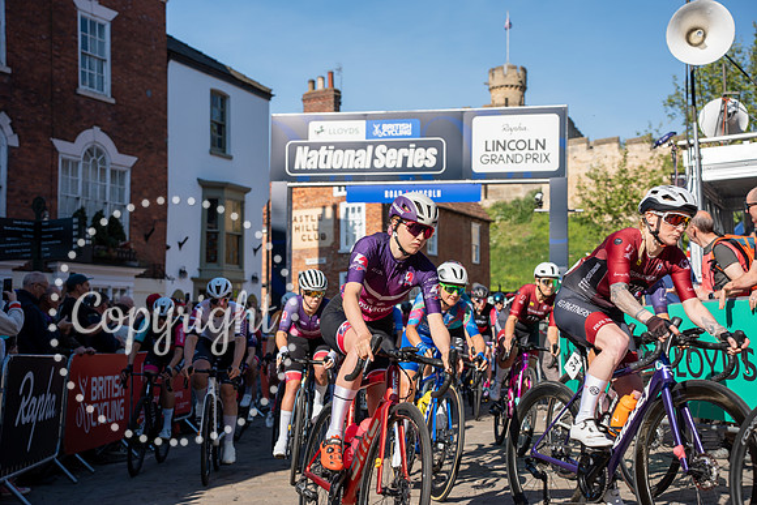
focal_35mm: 52
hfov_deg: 38.2
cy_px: 252
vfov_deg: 26.0
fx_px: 1094
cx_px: 378
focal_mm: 52
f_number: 4
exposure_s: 1/800
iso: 100
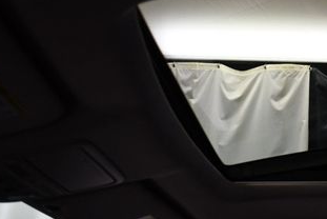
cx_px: 288
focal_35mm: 74
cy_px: 76
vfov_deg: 18.4
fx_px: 673
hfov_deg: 26.5
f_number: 3.5
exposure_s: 1/160
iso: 800
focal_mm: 18
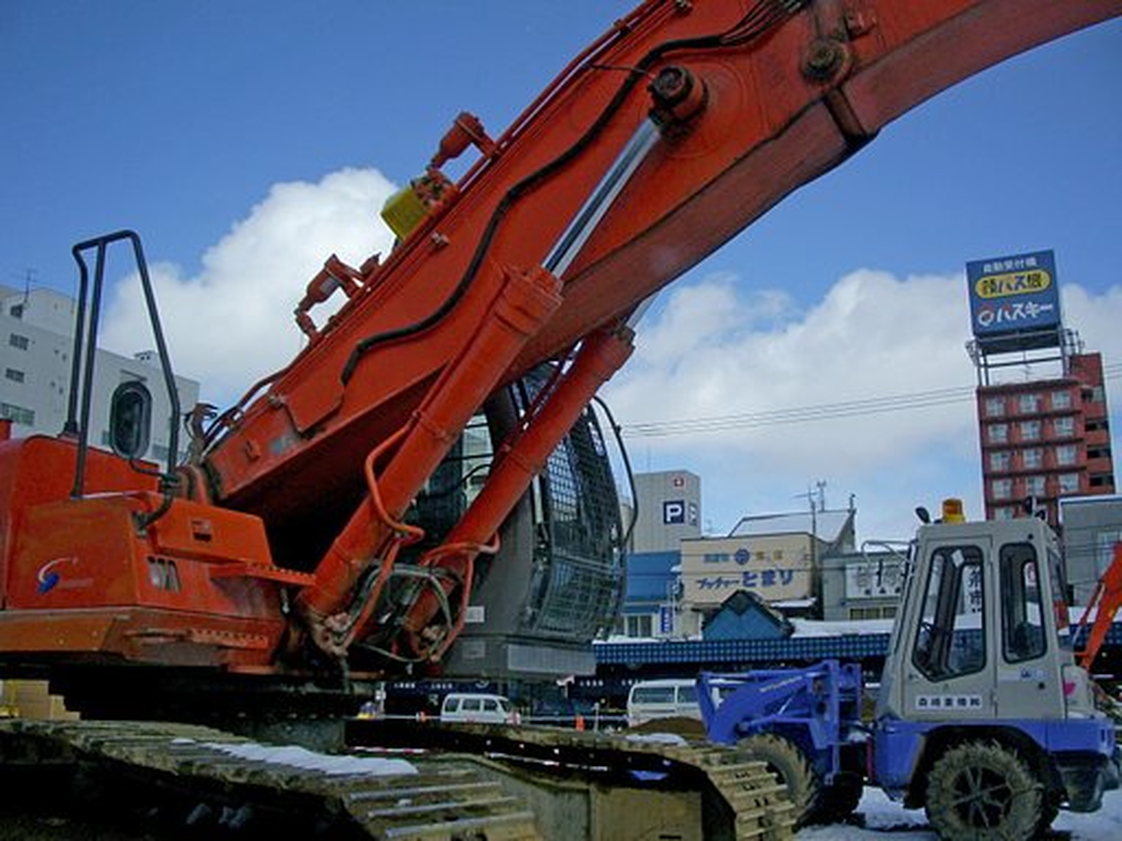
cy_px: 420
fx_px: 1134
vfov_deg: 40.7
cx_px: 561
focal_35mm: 35
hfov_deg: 52.6
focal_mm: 5.8
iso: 80
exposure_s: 1/800
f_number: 4.3
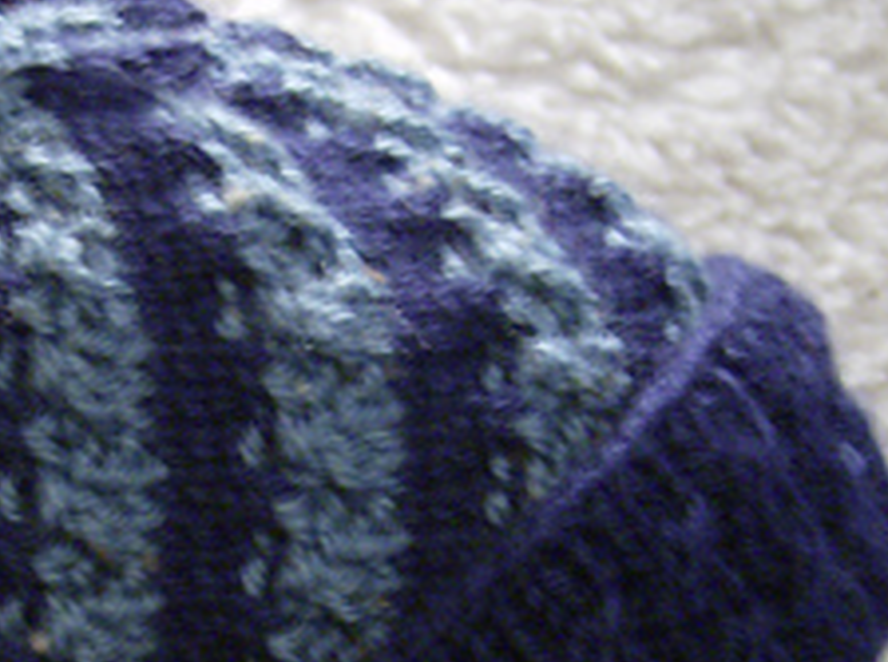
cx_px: 56
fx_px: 2637
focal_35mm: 103
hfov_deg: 18.7
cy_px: 561
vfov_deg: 14.2
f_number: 2.8
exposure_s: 1/8.8
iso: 200
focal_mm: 6
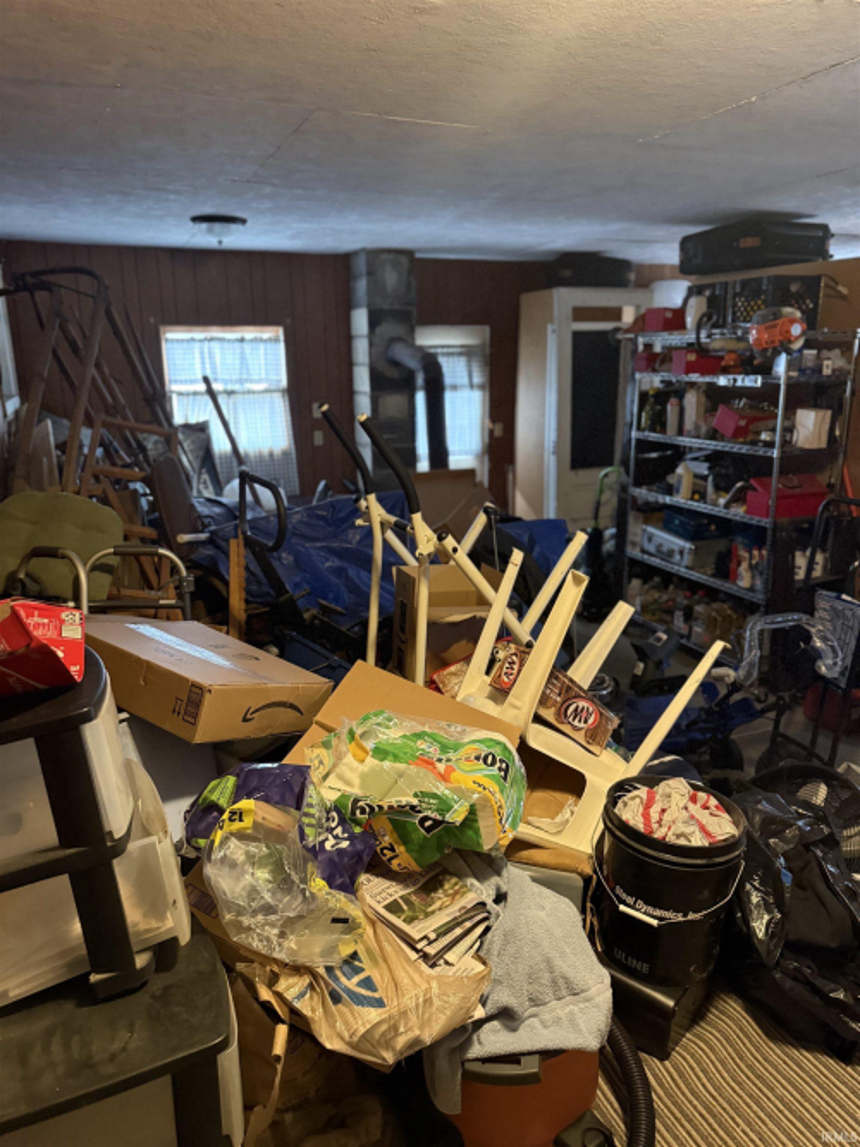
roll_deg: +1.0
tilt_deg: -15.1
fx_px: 795
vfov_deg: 71.6
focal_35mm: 24
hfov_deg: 56.8
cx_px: 430
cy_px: 574
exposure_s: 1/60
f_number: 1.78
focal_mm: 6.76
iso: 800
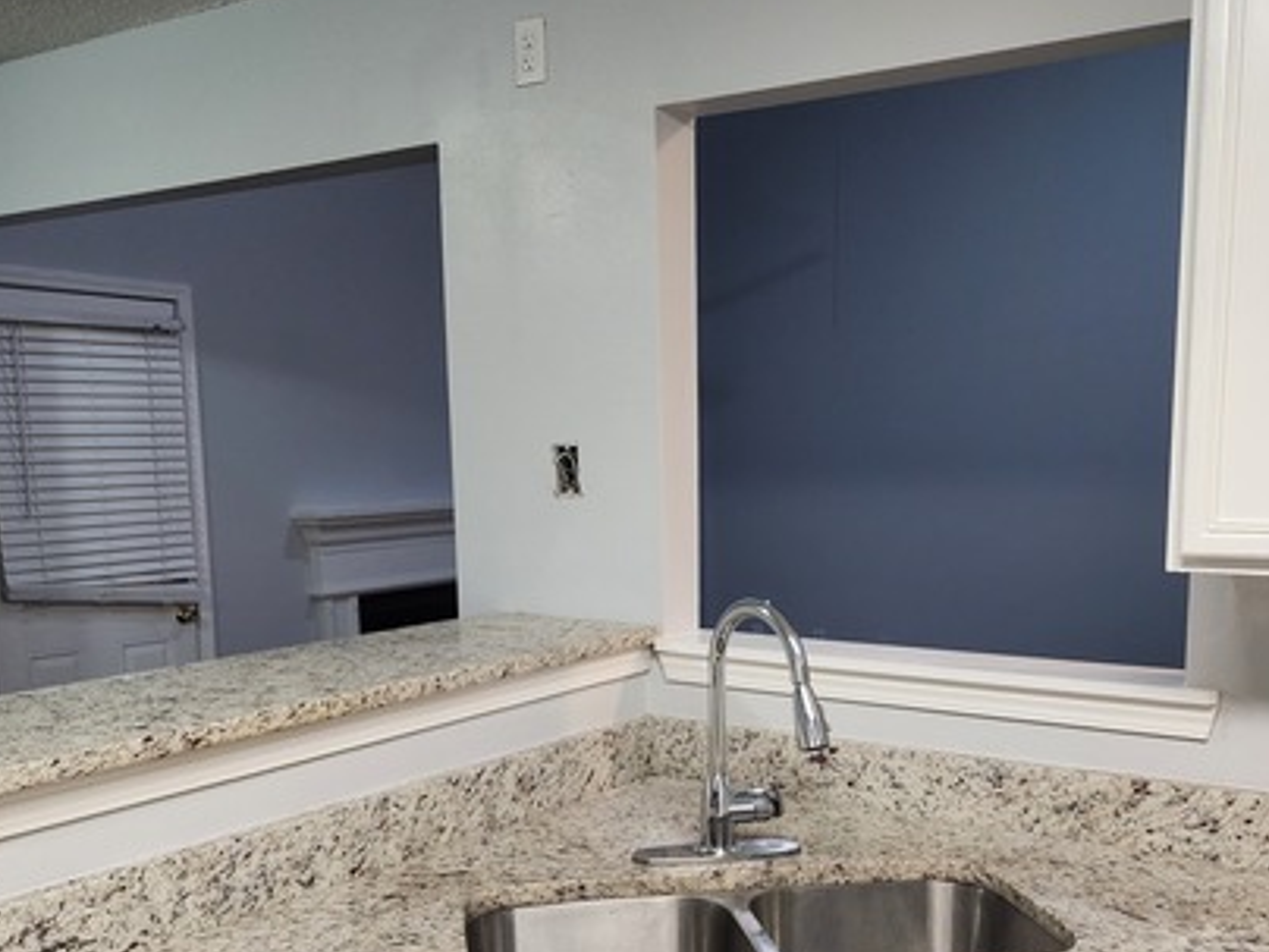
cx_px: 674
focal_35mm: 38
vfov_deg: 37.3
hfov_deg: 48.9
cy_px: 647
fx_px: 1393
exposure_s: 1/120
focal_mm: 6.4
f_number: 1.8
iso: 320
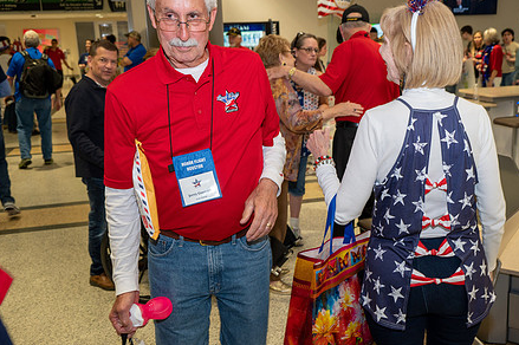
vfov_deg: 32.6
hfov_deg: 47.3
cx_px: 300
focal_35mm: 41
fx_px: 591
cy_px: 178
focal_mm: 31
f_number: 4.5
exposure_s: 1/50
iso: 900
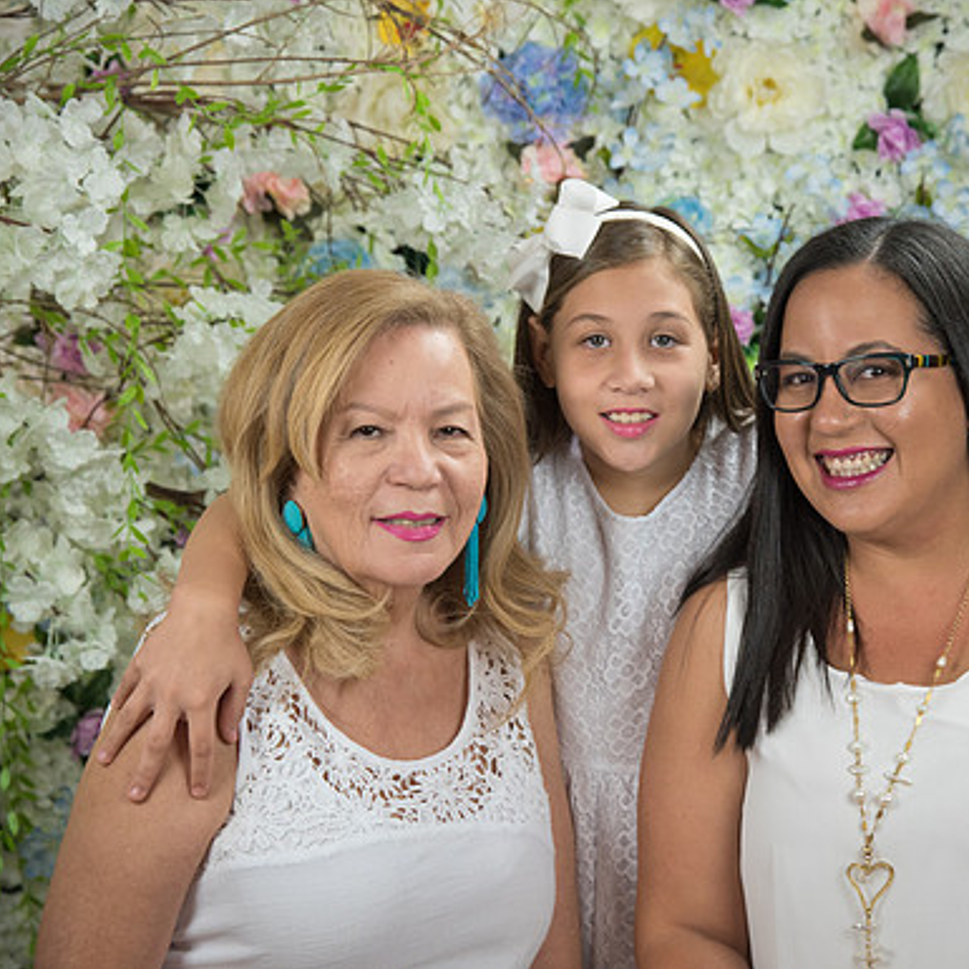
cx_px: 639
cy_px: 484
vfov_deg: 17.4
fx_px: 3167
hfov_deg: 17.4
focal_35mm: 100
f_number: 5
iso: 1250
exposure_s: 1/125
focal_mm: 78
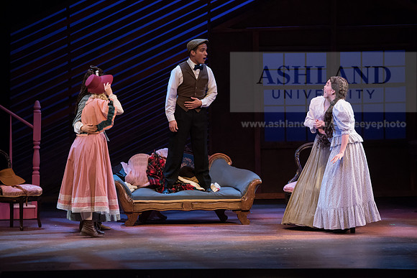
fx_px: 1912
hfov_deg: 12.4
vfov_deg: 8.3
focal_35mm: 165
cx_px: 208
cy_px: 139
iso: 3200
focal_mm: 165
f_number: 3.5
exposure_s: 1/320
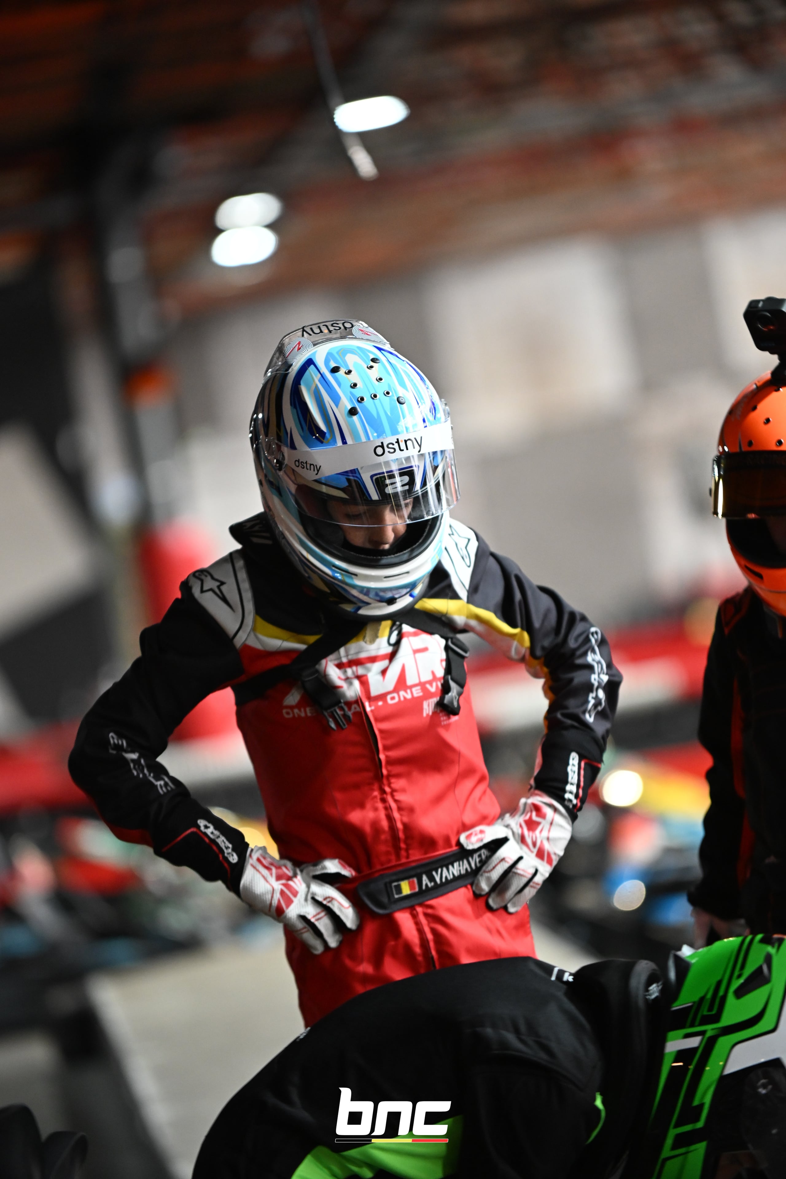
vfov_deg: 10.3
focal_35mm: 200
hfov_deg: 6.9
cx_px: 393
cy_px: 590
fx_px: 6549
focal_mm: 200
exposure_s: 1/320
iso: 3200
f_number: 2.8
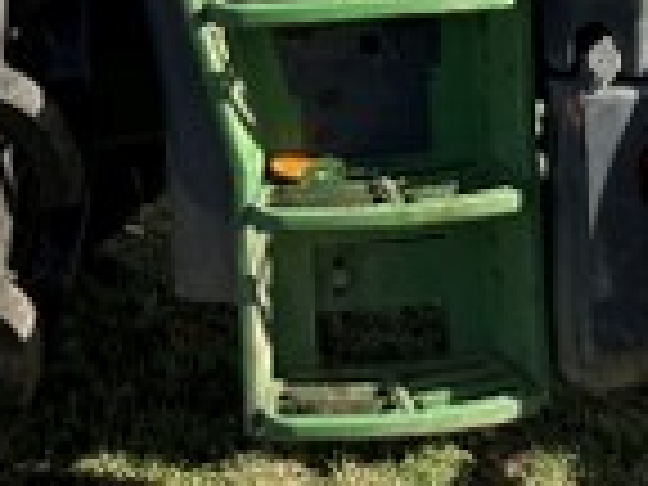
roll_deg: +3.1
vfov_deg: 10.4
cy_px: -428
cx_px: 369
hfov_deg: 14.8
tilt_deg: -1.8
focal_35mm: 133
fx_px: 2490
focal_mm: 6.76
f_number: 1.78
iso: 80
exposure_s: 1/1689
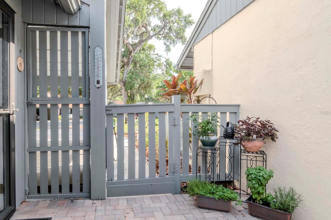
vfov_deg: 60.4
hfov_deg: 81.5
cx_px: 137
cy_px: 113
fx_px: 190
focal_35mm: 21
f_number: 18
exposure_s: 1/40
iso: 800
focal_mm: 11
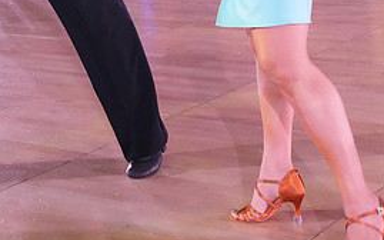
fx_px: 1036
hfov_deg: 21.0
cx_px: 161
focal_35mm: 99
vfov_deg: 12.6
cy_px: -119
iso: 8000
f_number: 8
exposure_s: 1/250
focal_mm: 45
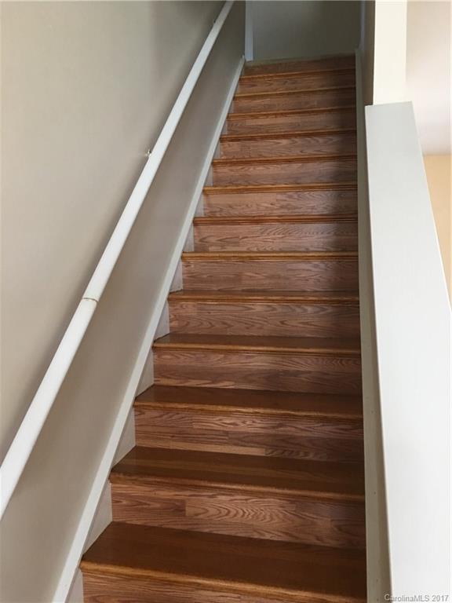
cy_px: 302
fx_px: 505
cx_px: 226
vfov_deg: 61.7
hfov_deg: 48.2
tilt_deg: -5.1
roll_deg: -0.2
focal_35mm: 29
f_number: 2.2
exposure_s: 1/15
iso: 80
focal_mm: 4.15
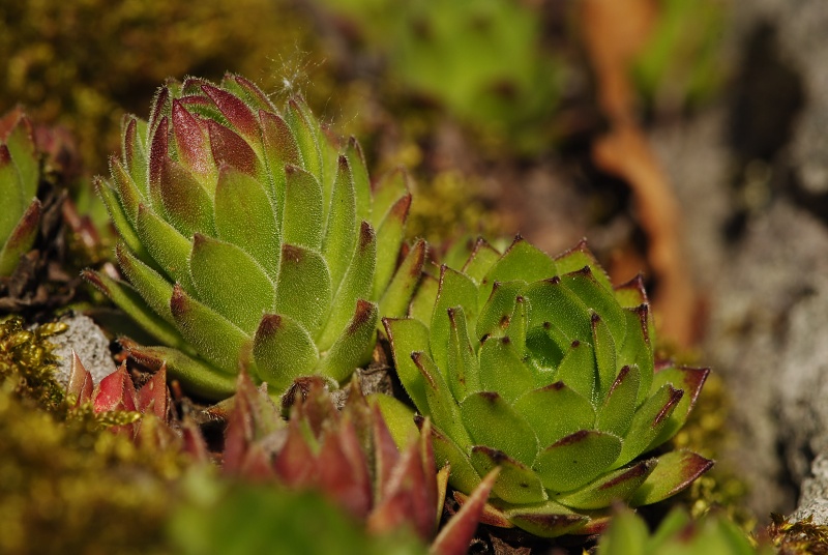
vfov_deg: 10.8
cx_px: 414
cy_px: 278
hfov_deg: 16.0
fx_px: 2937
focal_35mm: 128
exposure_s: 1/200
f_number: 10
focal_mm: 85
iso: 100
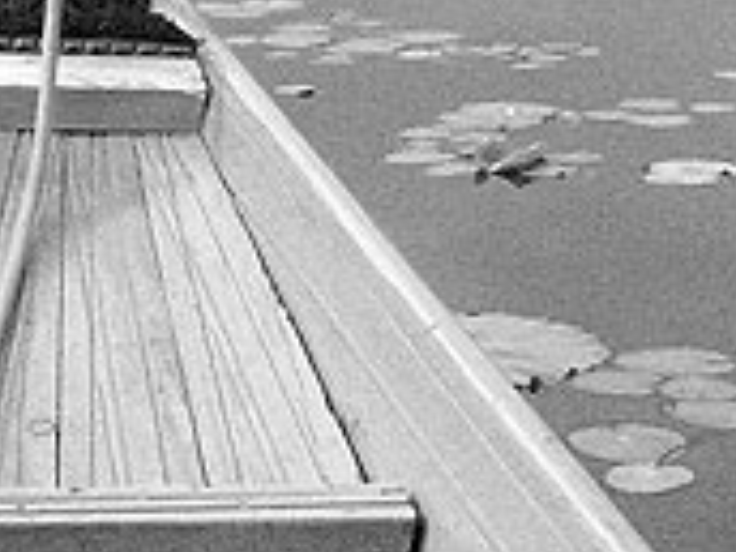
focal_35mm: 147
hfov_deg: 13.3
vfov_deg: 9.9
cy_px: -165
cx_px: 26
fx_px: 3125
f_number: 10
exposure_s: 1/1000
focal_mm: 11.7
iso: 1600
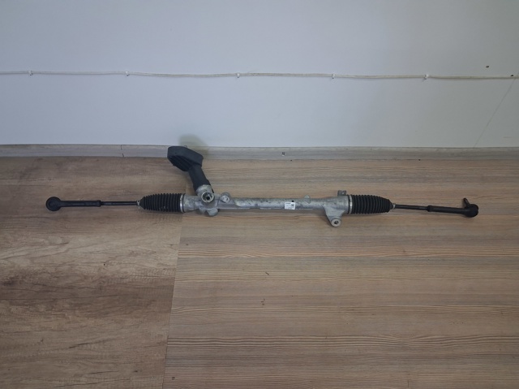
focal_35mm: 27
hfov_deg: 65.4
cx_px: 260
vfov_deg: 51.3
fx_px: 405
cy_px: 194
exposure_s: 1/50
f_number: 1.8
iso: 320
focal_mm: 4
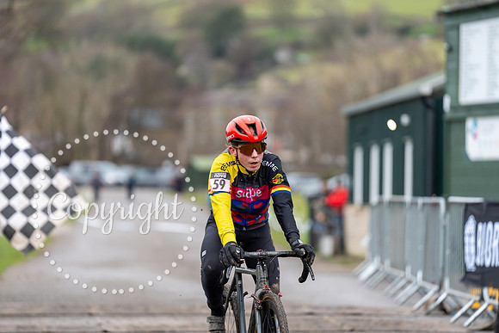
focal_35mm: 200
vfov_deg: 6.9
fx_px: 2773
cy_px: 166
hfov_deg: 10.3
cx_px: 250
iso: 1000
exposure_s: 1/1000
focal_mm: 200
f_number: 3.2
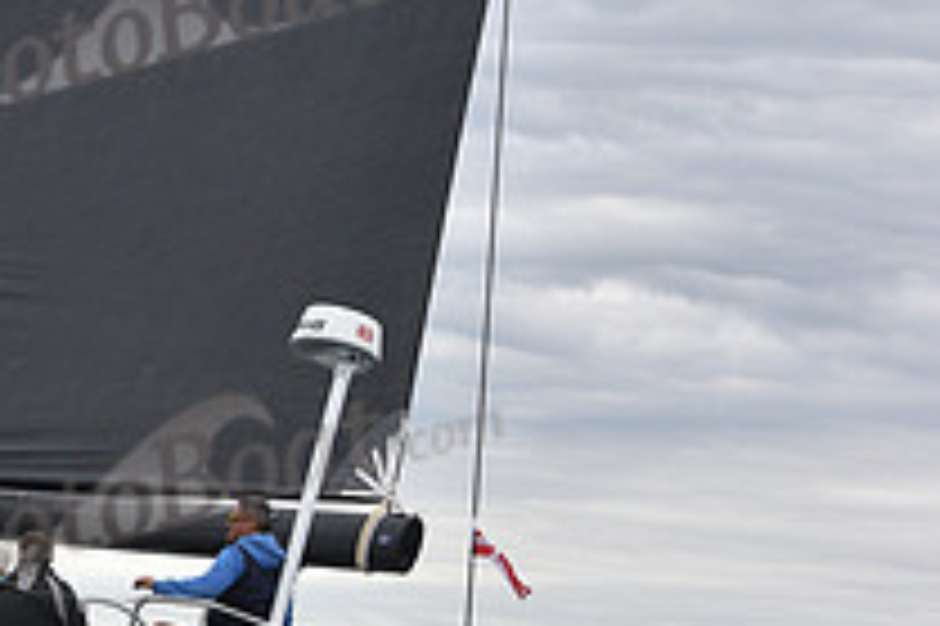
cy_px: 318
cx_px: -360
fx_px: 5948
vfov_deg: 6.0
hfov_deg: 8.9
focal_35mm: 228
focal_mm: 82
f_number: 5.6
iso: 400
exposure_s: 1/1000
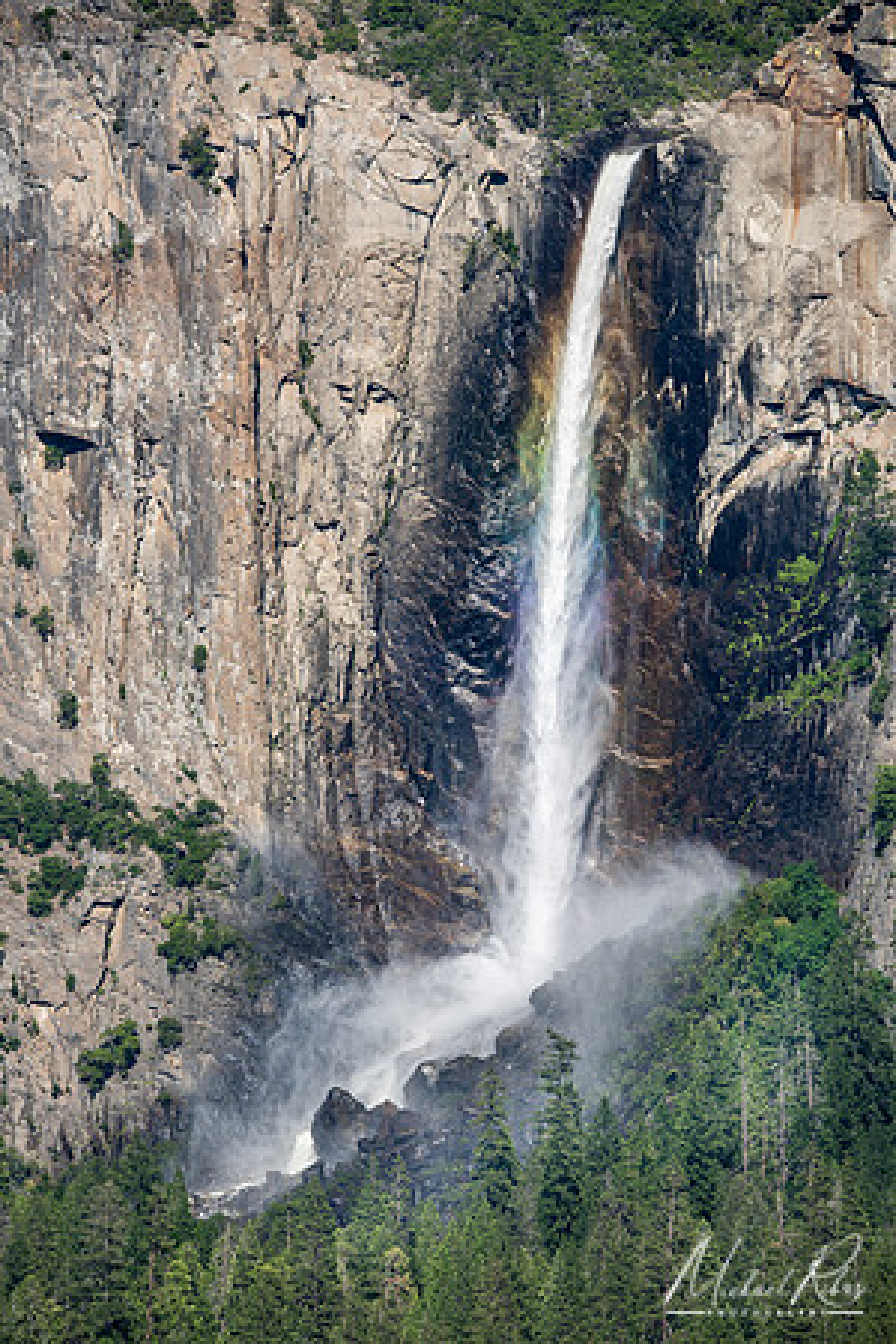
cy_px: 672
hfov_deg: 4.3
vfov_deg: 6.4
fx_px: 11946
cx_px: 448
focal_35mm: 320
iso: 64
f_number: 11
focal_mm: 320
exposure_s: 1/100
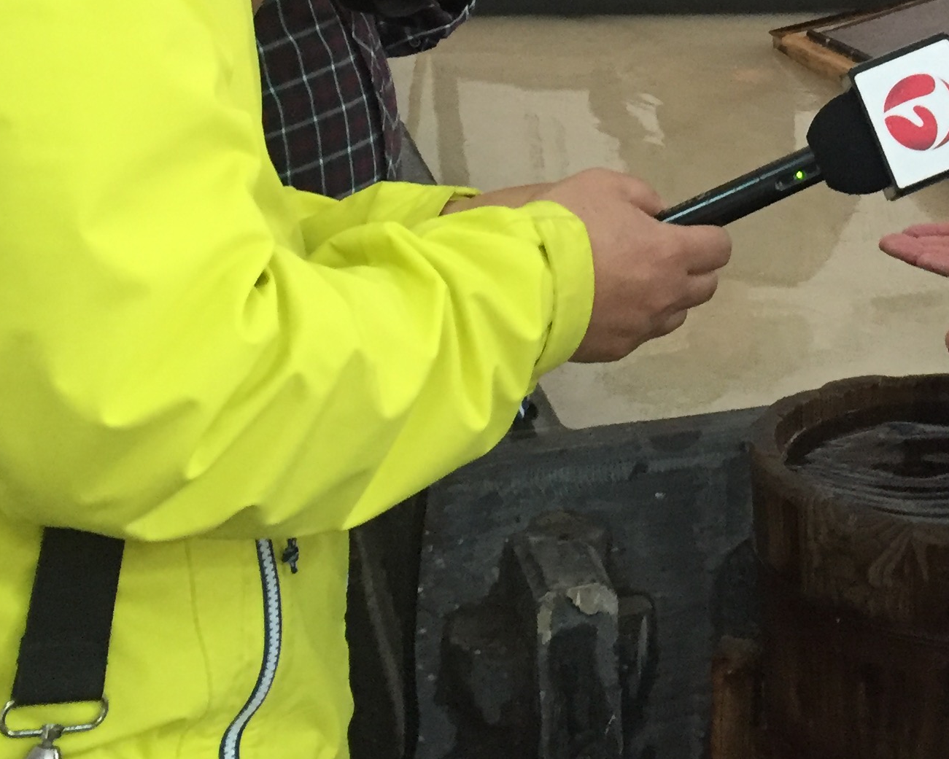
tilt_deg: -8.9
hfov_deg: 26.0
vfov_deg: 20.7
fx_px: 1994
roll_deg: -4.0
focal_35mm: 71
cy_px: -44
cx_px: 832
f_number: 2.2
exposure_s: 1/33
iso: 250
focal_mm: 4.15
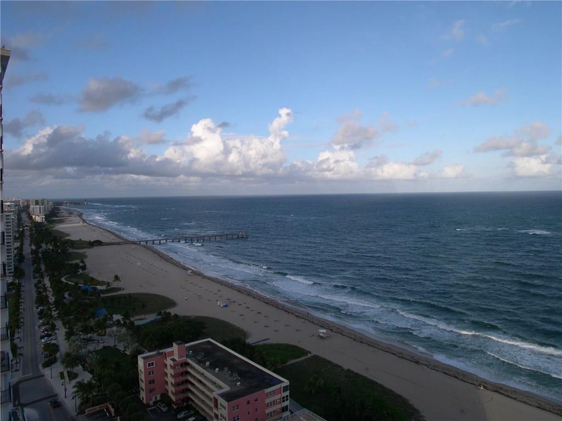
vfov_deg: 37.7
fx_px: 617
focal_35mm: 38
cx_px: 281
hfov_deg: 49.0
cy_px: 210
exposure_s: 1/153
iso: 100
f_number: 7.6
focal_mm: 8
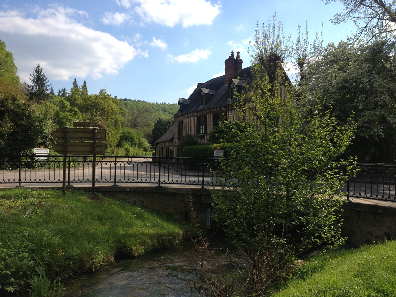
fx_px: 400
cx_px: 198
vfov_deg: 40.7
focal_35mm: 35
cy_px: 148
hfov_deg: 52.6
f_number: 2.4
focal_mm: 4.28
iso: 50
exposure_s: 1/1577
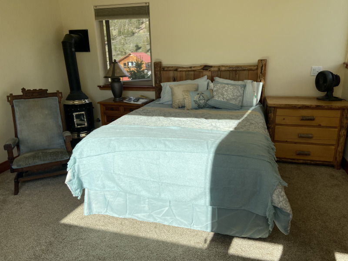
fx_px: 261
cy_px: 130
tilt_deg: -16.6
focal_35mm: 26
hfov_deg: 67.3
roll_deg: +1.2
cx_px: 174
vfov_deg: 53.1
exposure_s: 1/1927
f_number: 1.8
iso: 32
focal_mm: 4.25
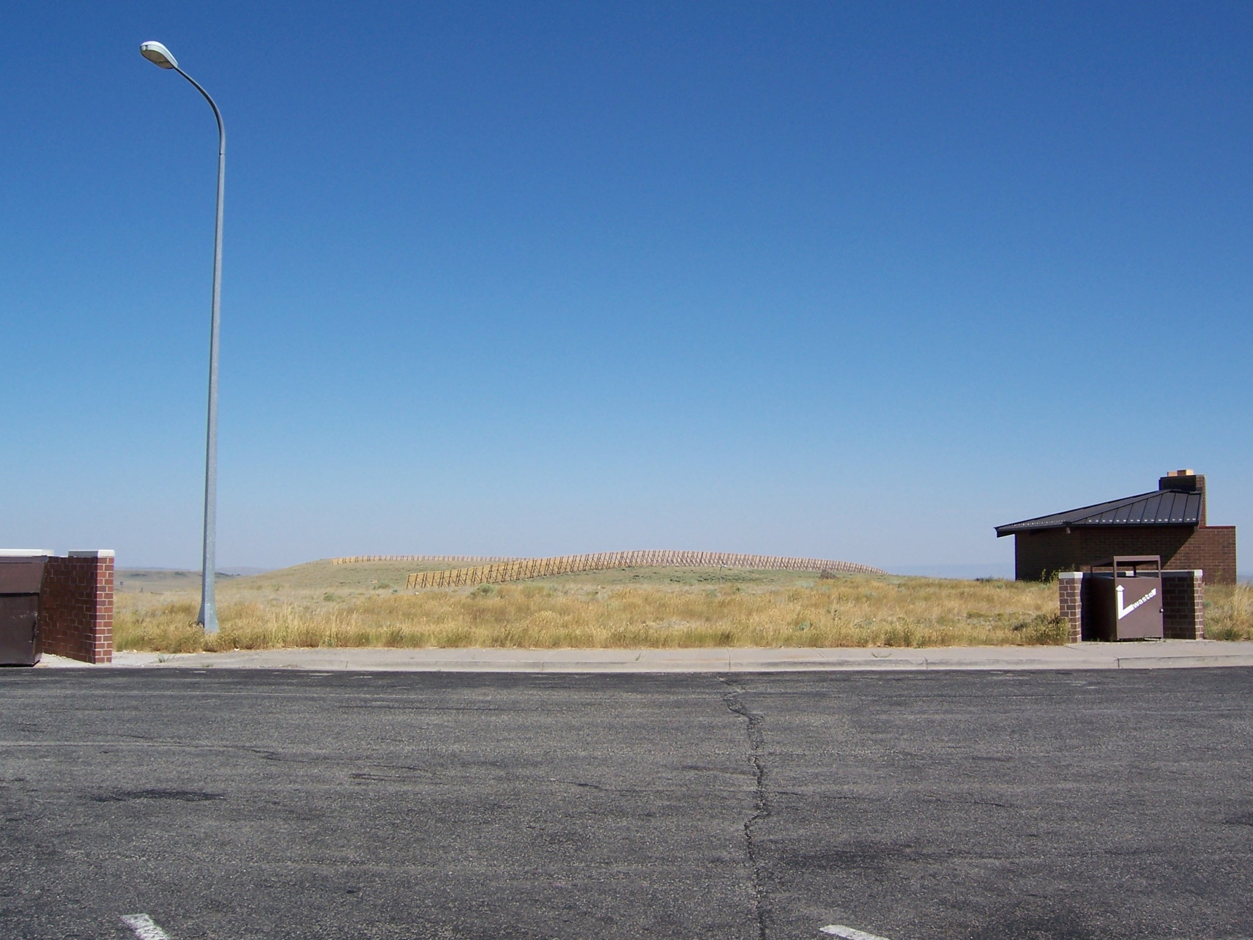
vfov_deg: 39.7
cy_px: 470
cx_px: 626
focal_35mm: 36
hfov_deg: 51.4
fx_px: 1303
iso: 80
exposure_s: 1/640
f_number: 4.5
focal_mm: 6.2
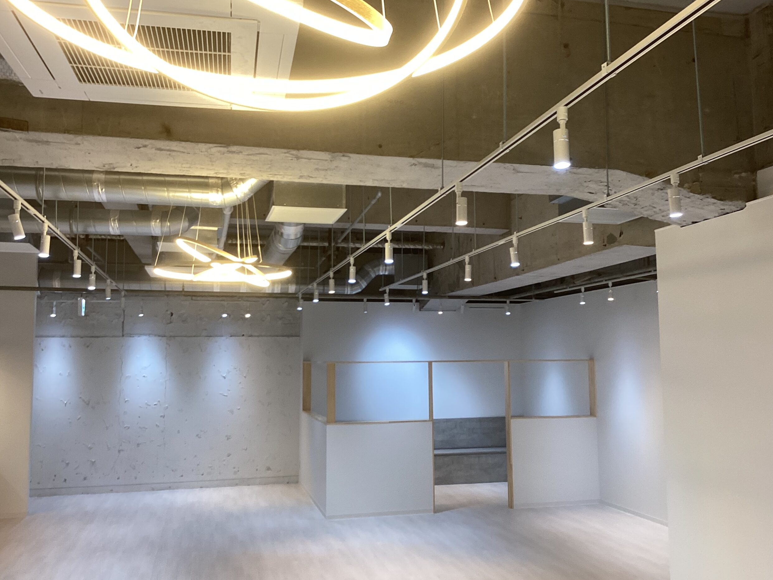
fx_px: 715
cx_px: 394
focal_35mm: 32
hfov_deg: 56.8
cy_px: 285
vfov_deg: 44.2
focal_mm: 3.3
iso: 64
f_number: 2.4
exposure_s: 1/50
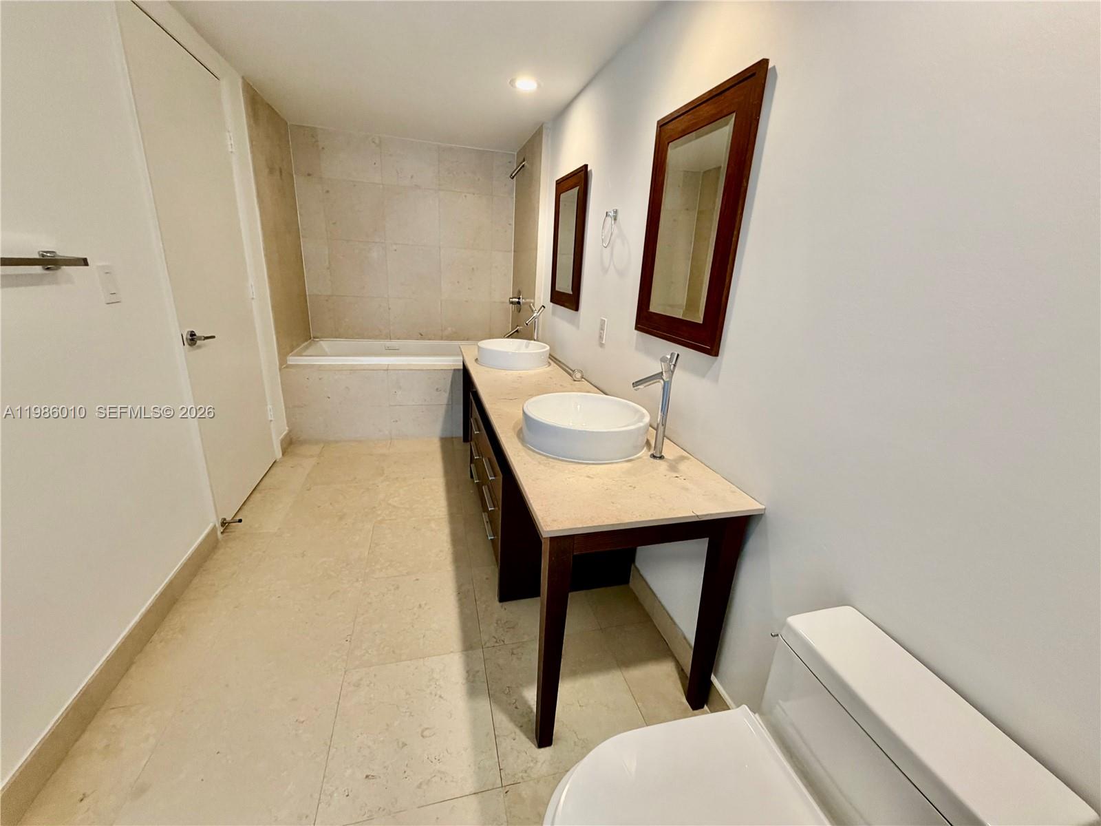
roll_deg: -3.2
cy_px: 413
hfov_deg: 102.1
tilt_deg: -18.8
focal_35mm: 14
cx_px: 550
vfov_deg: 85.7
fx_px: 445
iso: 200
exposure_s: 1/60
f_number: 2.2
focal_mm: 2.22
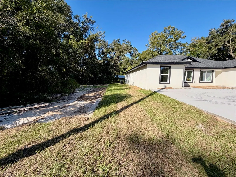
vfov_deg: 85.6
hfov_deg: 102.1
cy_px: 88
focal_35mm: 14
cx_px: 118
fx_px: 95
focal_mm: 2.22
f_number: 2.2
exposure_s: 1/701
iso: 40
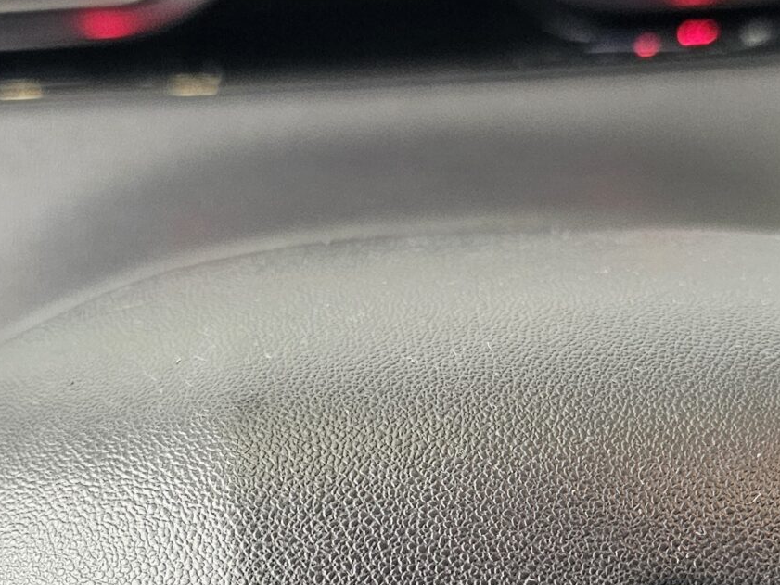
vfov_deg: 20.0
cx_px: 523
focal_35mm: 70
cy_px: 650
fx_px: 1578
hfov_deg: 27.6
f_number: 1.7
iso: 640
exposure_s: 1/60
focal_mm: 6.3
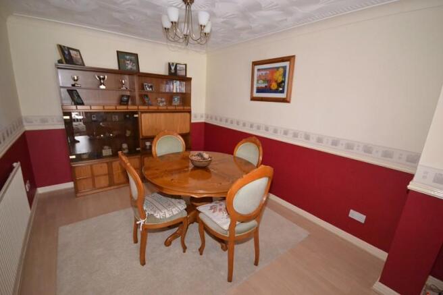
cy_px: 148
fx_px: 185
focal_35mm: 15
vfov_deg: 77.3
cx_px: 222
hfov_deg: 100.4
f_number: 4
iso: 3200
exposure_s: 1/60
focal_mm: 10
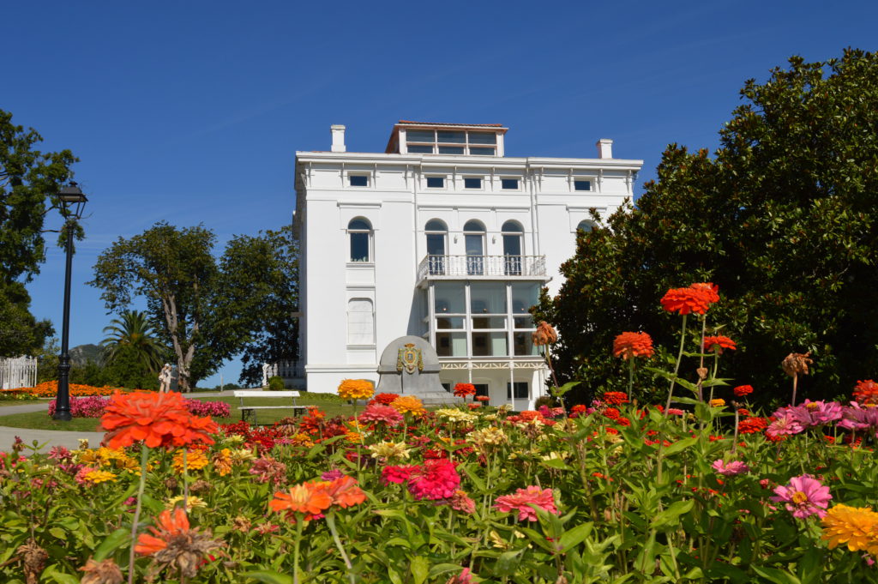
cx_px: 439
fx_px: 877
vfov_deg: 36.8
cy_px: 292
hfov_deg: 53.2
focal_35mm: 36
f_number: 13
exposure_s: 1/200
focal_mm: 24
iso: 100
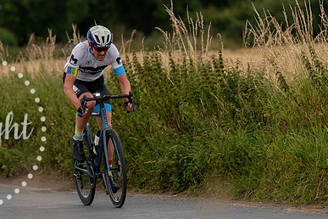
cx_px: 97
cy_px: 101
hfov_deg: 7.0
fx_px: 2678
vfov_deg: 4.7
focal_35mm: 294
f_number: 3.2
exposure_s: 1/1000
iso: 250
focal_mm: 168
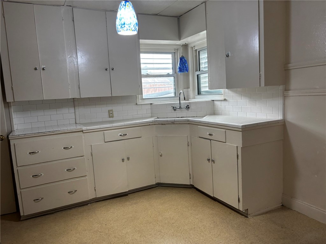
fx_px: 245
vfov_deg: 53.1
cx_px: 163
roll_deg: +3.2
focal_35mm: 26
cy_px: 122
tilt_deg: -6.5
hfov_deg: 67.3
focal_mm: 5.96
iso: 200
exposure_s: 1/60
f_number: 1.6
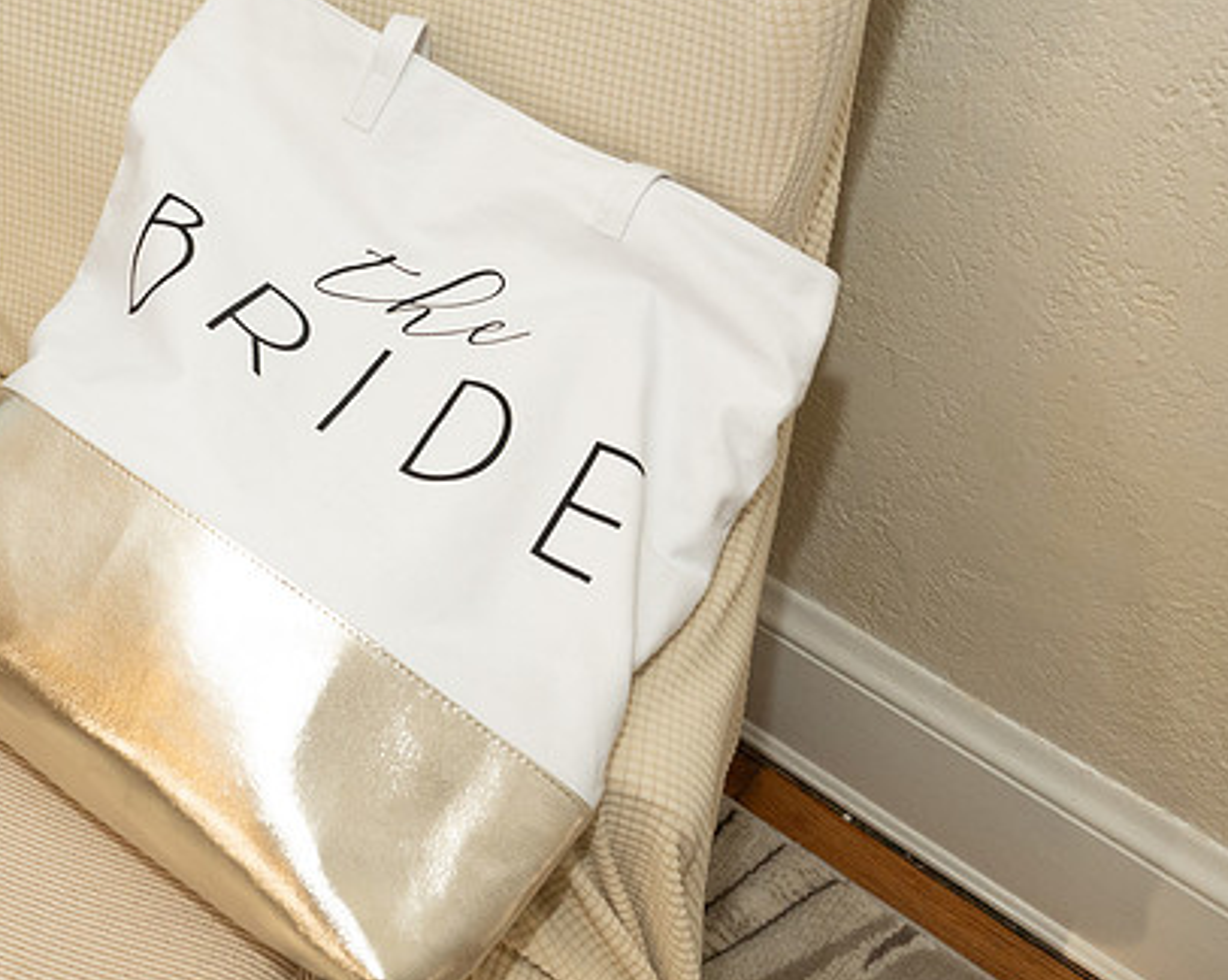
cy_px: 339
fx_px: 1598
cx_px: 363
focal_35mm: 44
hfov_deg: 41.2
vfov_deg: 33.8
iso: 800
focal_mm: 13
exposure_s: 1/160
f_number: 3.2
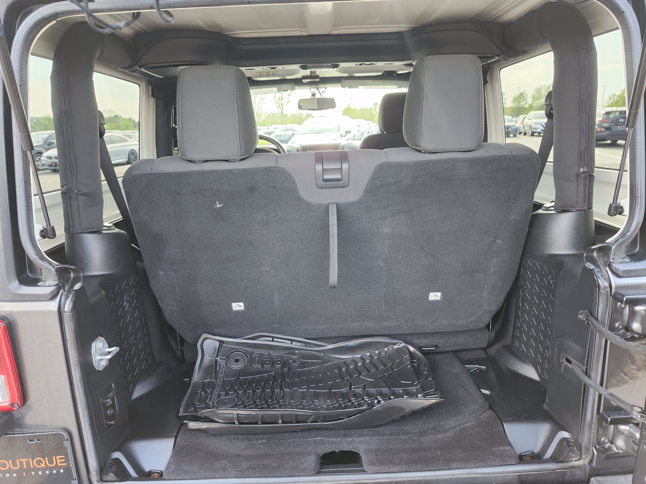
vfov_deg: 58.9
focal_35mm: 23
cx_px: 323
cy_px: 242
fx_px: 429
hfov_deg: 73.9
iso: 200
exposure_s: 1/180
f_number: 1.8
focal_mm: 5.54
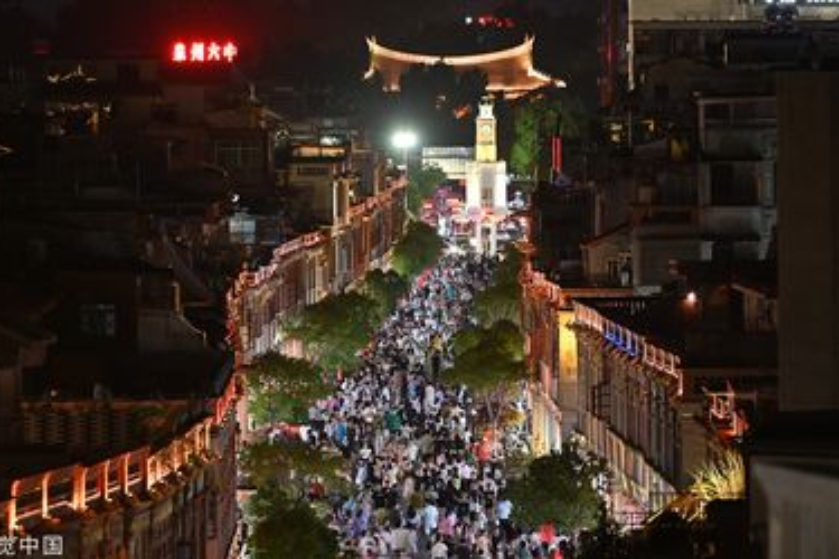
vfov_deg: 4.3
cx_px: 400
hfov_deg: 6.4
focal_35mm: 320
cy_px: 263
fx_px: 7457
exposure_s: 1/15
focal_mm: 200
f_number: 3.2
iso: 640
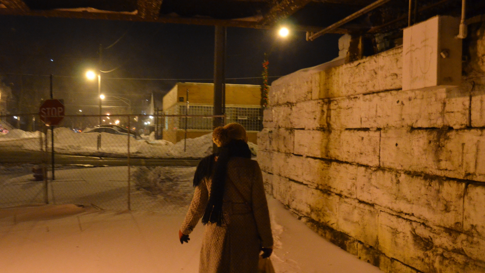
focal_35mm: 41
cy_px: 153
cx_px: 212
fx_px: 527
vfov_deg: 29.0
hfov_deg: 49.3
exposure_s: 1/30
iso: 2800
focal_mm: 22
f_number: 3.8
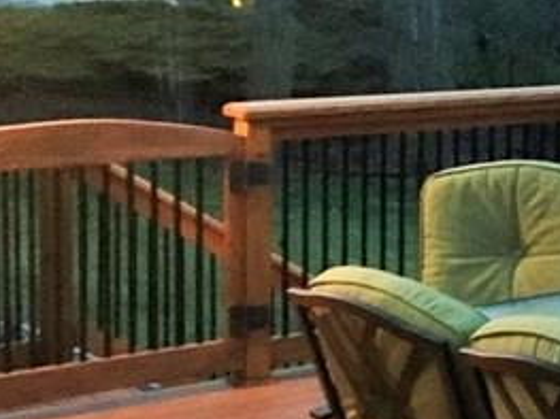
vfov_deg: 13.1
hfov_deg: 16.3
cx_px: 775
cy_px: 134
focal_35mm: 113
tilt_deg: -6.3
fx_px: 1827
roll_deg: -2.3
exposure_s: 1/15
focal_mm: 4.15
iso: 400
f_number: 2.2
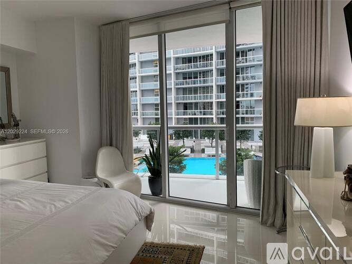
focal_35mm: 26
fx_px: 264
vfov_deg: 53.0
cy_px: 132
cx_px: 176
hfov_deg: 67.3
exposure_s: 1/120
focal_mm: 4.25
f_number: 1.8
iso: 50
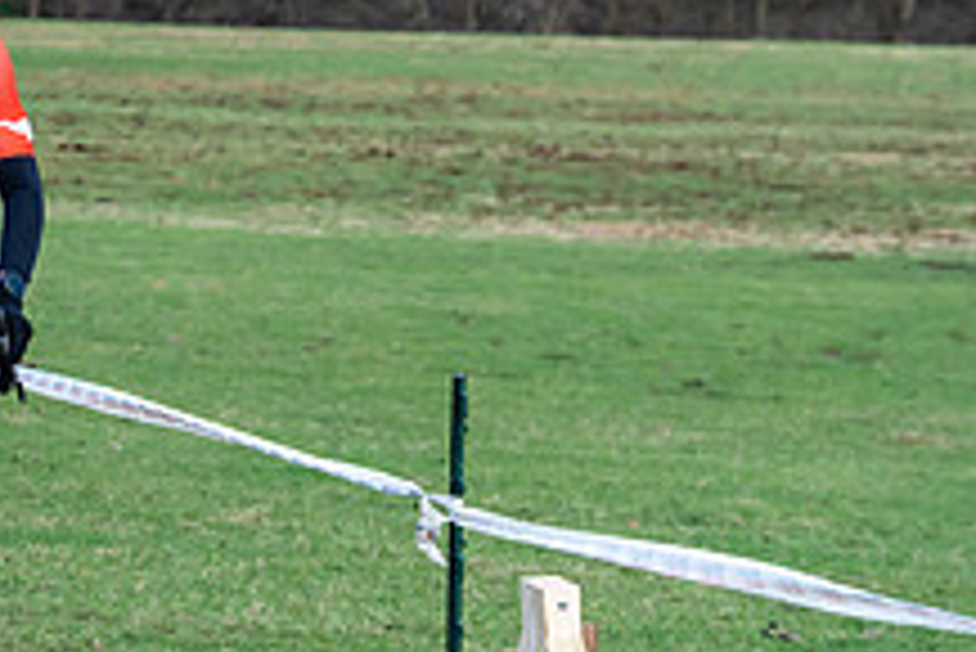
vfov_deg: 7.4
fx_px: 5073
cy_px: 205
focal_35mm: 187
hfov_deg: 10.8
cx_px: -157
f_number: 4
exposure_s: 1/1000
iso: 2000
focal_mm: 70
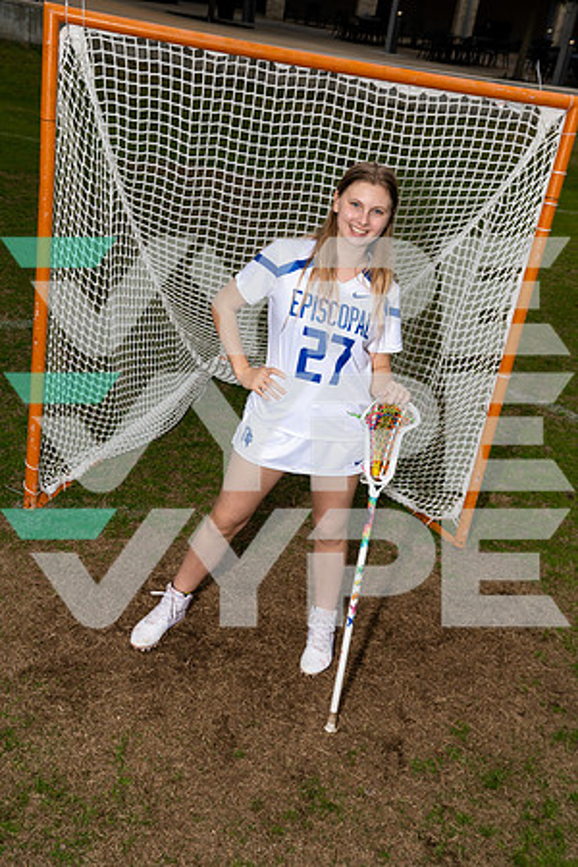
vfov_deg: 44.5
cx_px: 289
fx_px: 1060
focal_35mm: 44
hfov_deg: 30.5
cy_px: 434
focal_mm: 44
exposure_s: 1/250
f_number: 9
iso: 200
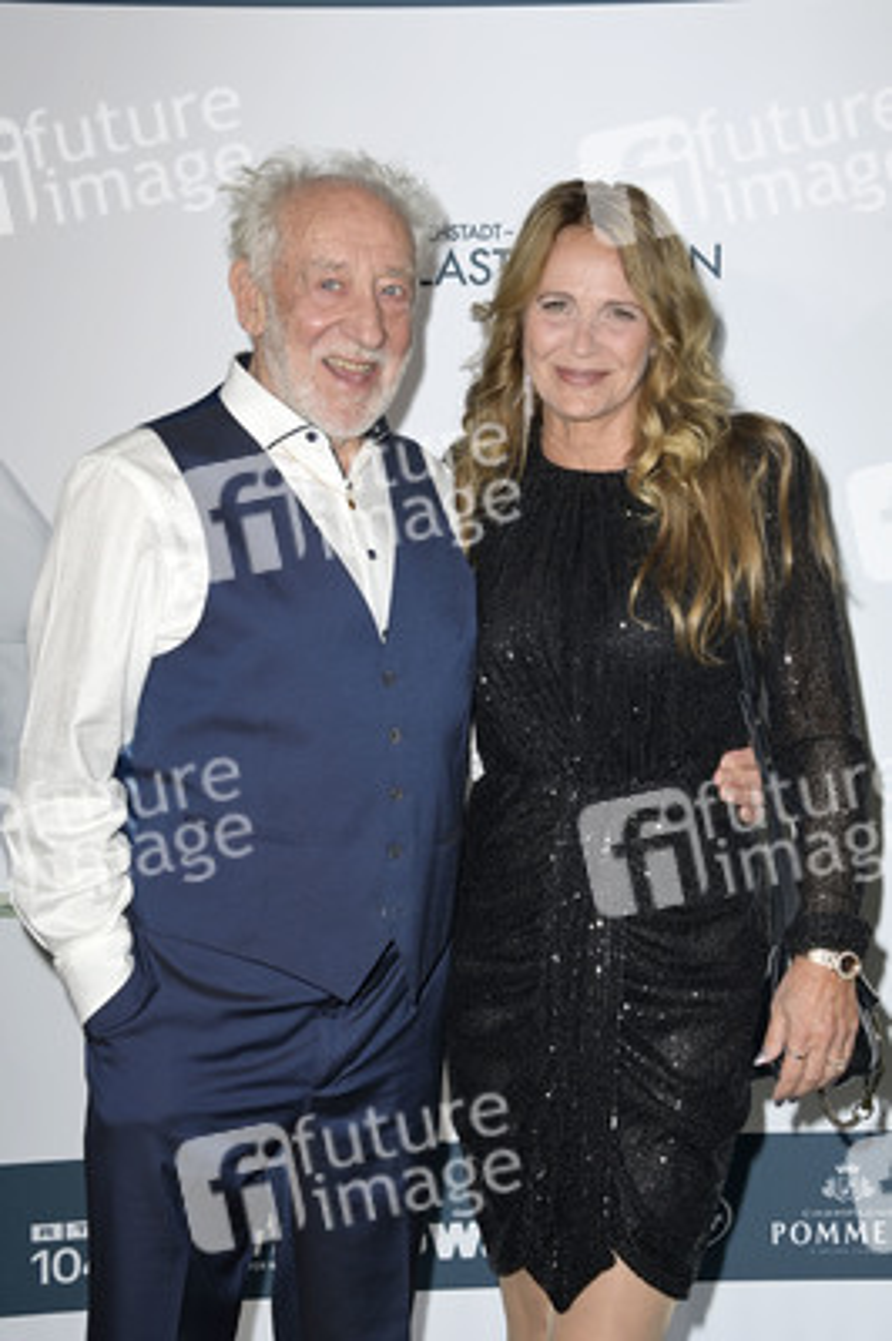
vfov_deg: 29.7
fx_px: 2532
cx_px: 446
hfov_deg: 20.0
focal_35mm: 68
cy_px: 670
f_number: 6.3
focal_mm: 68
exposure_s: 1/250
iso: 640
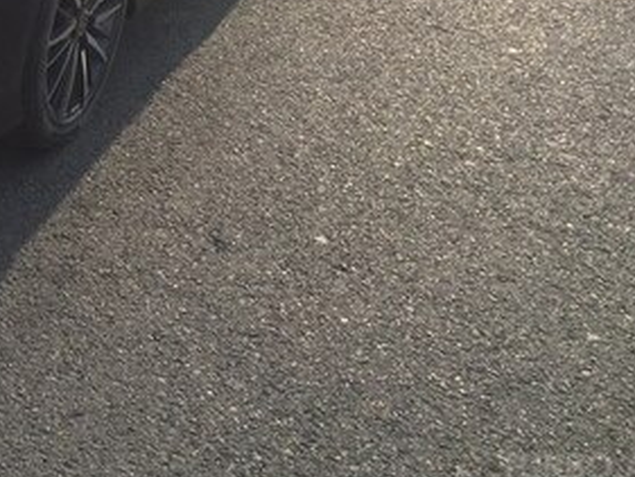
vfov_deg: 20.6
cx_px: -66
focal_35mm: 68
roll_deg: -6.2
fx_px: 1248
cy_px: -53
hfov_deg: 26.3
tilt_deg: -19.4
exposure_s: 1/1580
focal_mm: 4.15
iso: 32
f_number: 2.2
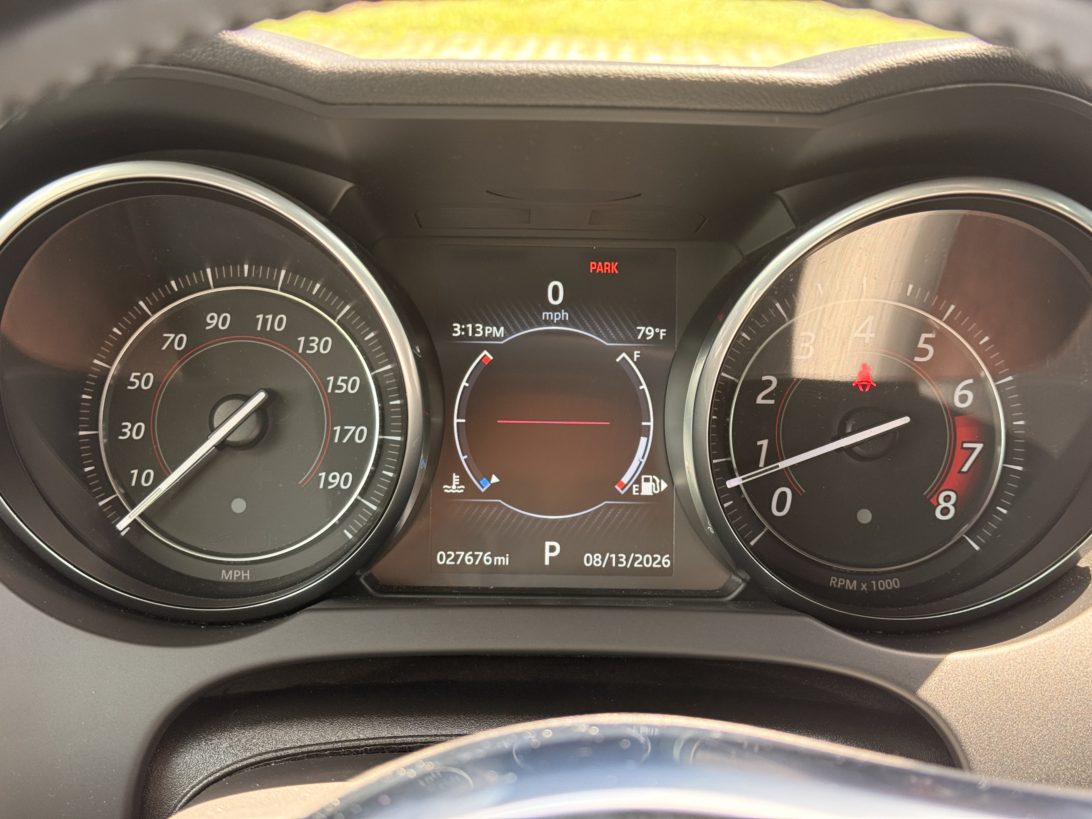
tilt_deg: -21.2
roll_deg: -2.1
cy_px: 410
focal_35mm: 48
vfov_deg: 30.3
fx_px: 1514
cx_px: 546
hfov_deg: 39.7
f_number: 1.78
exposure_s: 1/91
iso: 100
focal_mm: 6.76
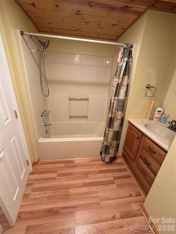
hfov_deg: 85.7
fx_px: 95
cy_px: 117
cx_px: 88
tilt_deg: -22.2
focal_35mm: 14
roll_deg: -3.3
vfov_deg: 102.1
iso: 400
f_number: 2.2
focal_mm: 2.22
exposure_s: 1/60
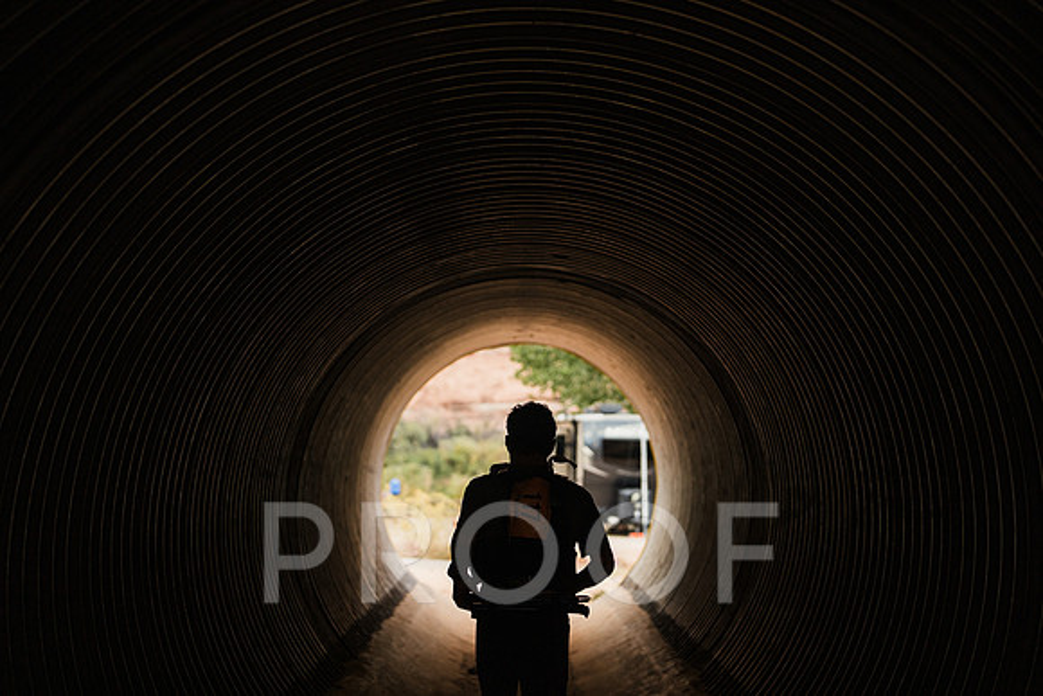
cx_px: 539
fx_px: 1522
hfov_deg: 37.8
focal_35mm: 53
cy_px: 343
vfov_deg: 25.8
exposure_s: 1/2000
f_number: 1.8
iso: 320
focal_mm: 50
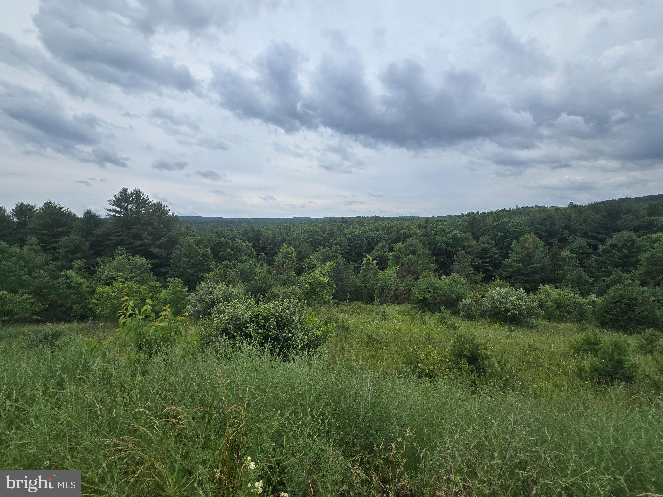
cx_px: 332
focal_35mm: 13
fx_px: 249
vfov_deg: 89.9
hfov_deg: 106.2
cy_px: 248
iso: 50
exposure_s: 1/3464
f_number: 2.2
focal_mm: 2.2
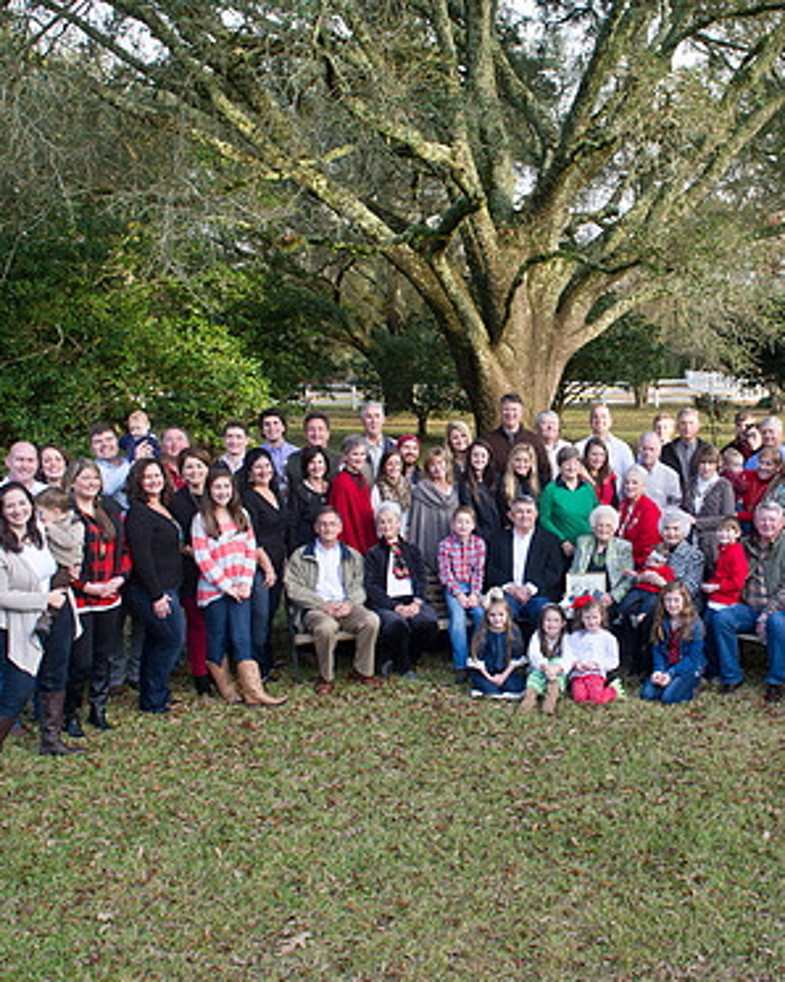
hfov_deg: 41.5
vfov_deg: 51.6
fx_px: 1017
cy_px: 490
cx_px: 543
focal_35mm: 35
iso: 1000
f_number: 8
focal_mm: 24
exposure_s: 1/250
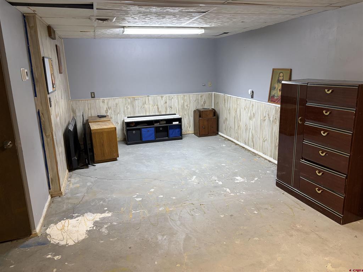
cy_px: 136
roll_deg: +2.8
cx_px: 182
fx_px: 273
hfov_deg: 67.3
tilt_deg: -14.6
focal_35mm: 26
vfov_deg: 53.1
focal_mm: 5.96
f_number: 1.6
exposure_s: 1/60
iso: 160
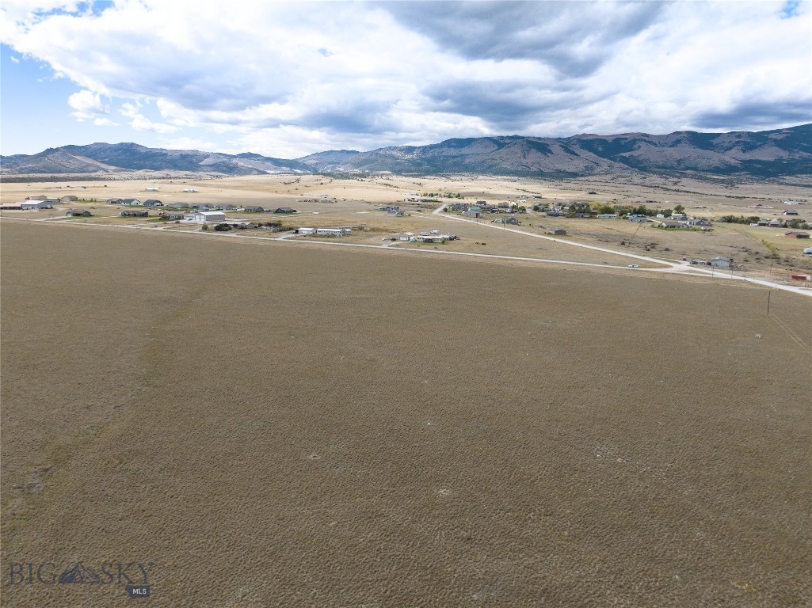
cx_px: 406
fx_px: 563
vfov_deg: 56.8
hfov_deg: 71.6
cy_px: 304
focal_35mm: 24
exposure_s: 1/200
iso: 220
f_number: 2.8
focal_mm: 12.29
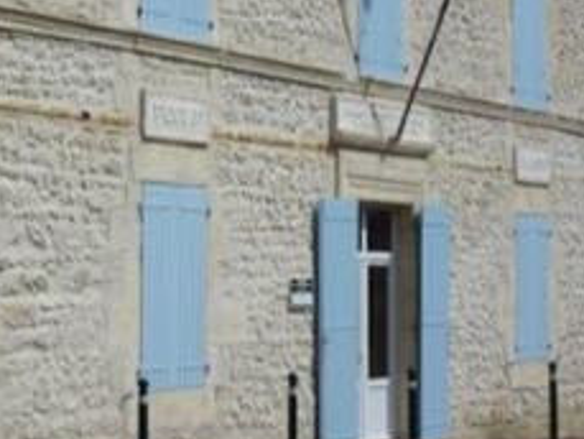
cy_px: 143
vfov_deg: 16.4
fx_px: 1519
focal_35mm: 90
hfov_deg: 21.5
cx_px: 133
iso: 80
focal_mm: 7.9
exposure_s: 1/1000
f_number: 5.6
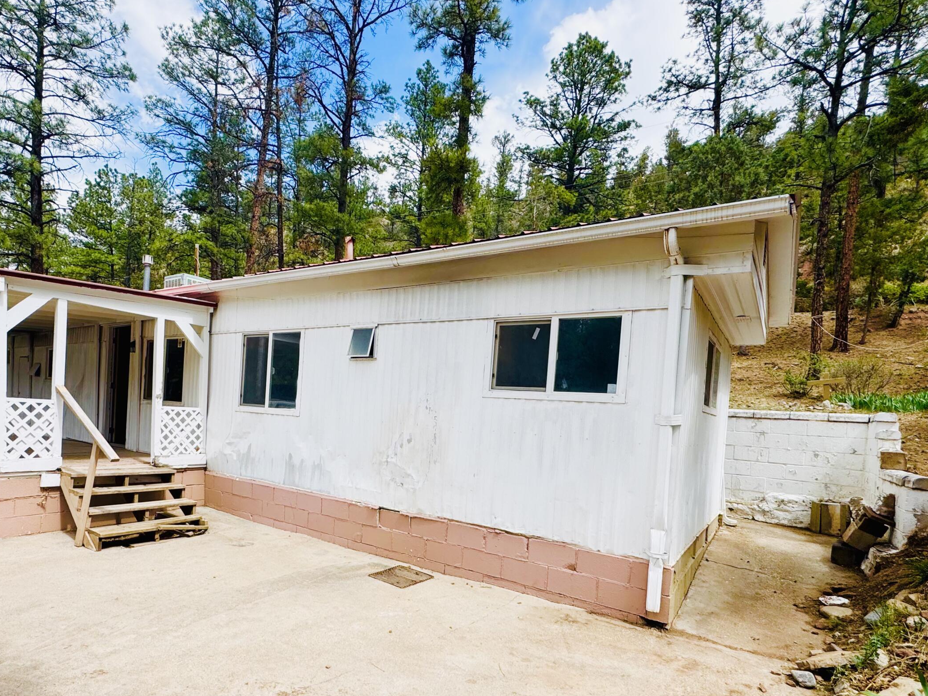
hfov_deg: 81.3
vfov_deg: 65.2
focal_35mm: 20
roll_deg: -3.6
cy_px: 425
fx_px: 536
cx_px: 403
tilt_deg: -0.7
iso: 40
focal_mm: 2.22
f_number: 2.2
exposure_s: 1/1063
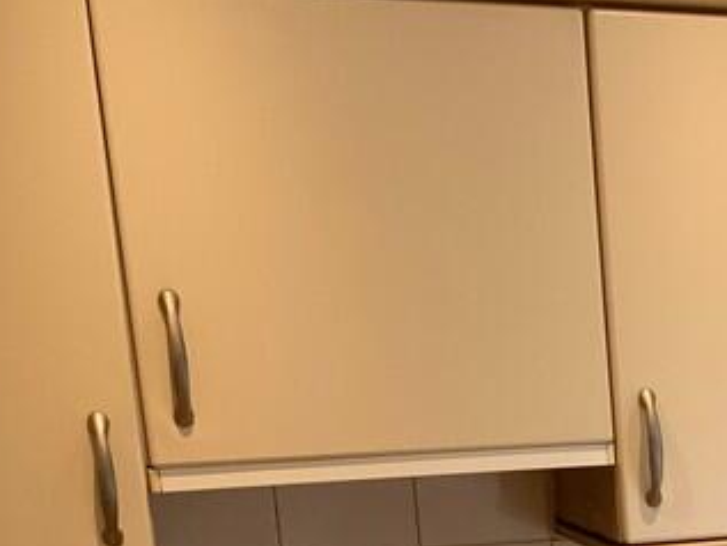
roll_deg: +0.8
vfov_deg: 16.5
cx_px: 991
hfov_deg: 20.8
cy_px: 727
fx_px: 1765
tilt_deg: -13.7
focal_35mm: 84
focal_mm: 4.25
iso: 64
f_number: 1.8
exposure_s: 1/100
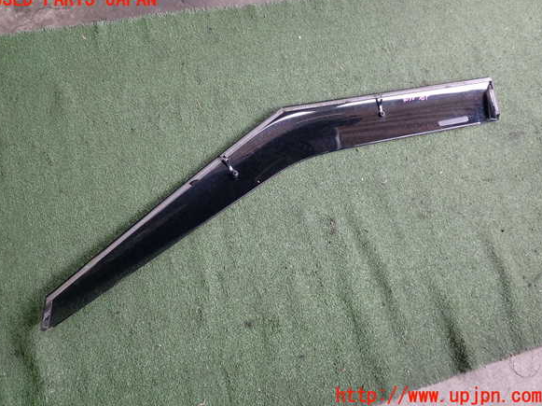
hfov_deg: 58.4
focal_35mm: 31
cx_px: 267
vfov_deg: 45.4
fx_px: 485
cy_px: 198
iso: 200
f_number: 2.3
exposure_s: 1/60
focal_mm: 5.4
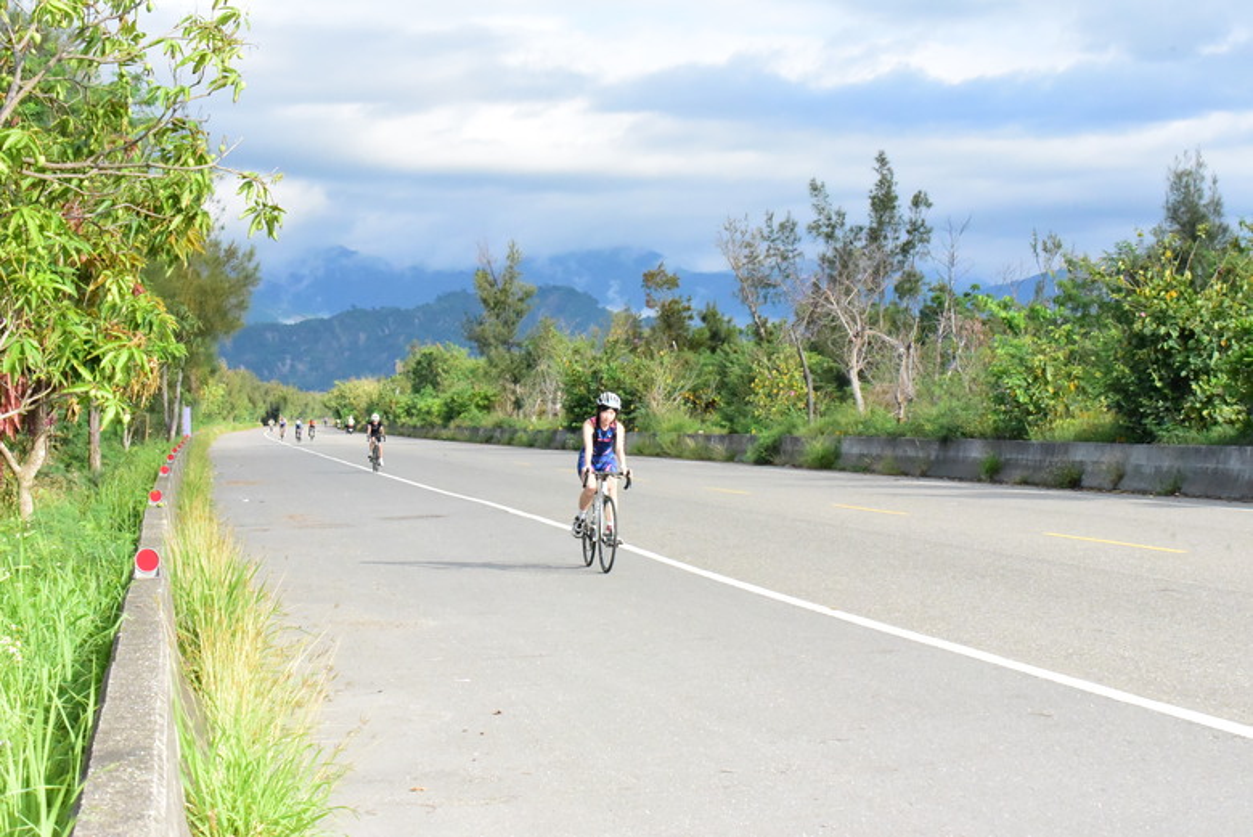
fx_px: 2612
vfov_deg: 18.2
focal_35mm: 75
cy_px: 418
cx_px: 626
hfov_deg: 27.0
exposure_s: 1/4000
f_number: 16
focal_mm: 75
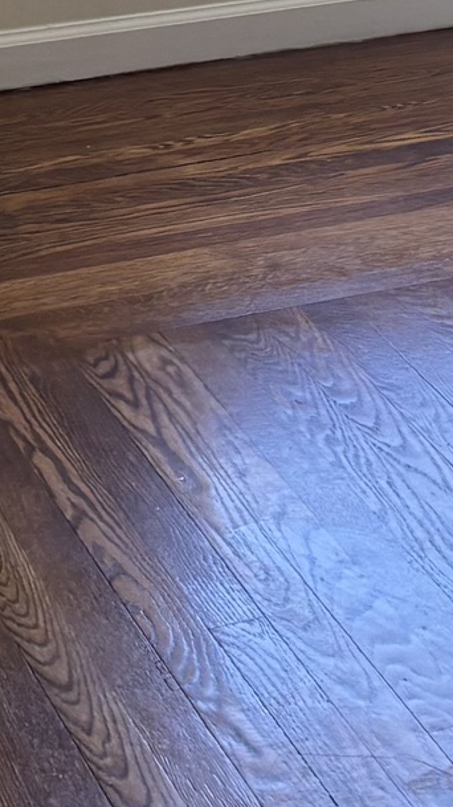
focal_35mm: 143
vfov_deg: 14.1
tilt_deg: -10.4
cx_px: 563
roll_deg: -1.3
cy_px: -386
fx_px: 3057
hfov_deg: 8.4
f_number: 1.6
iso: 100
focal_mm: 5.96
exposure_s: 1/120
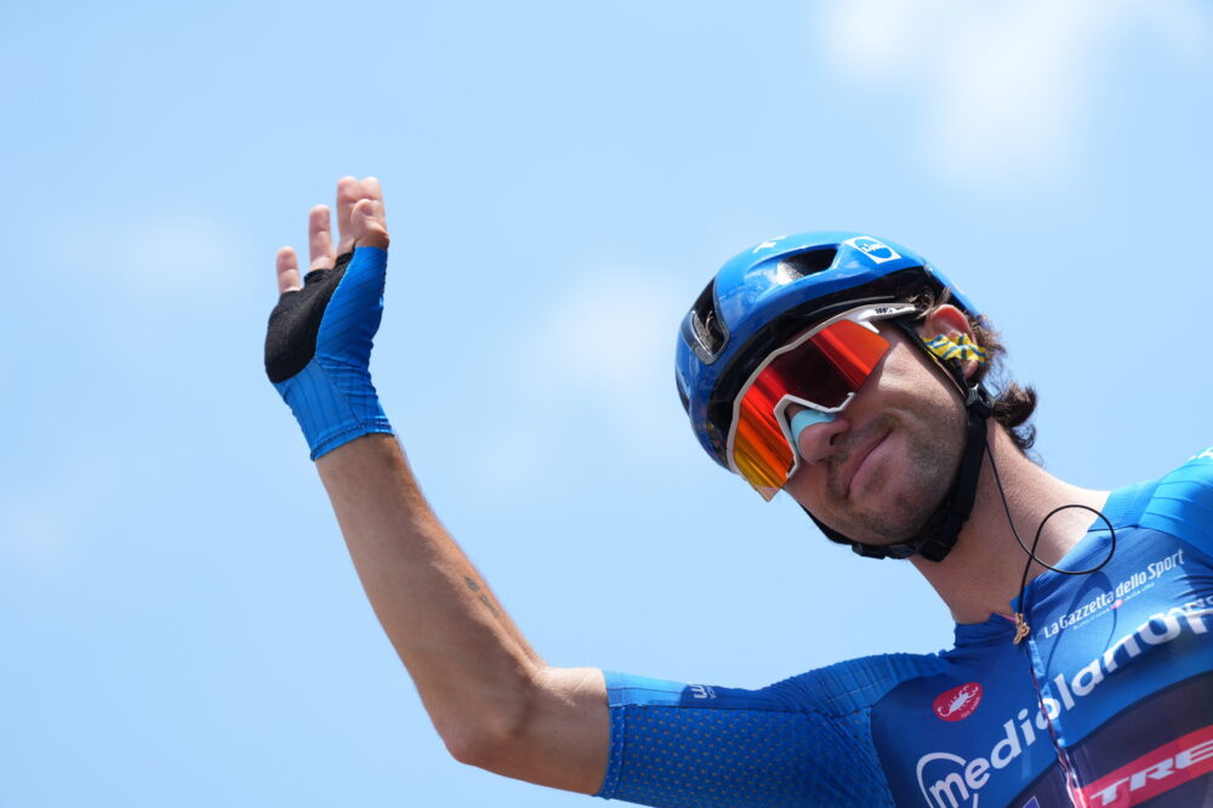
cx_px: 606
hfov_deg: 13.3
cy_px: 404
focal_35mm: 155
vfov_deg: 8.8
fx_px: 5221
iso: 100
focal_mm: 155
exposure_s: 1/800
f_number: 3.5
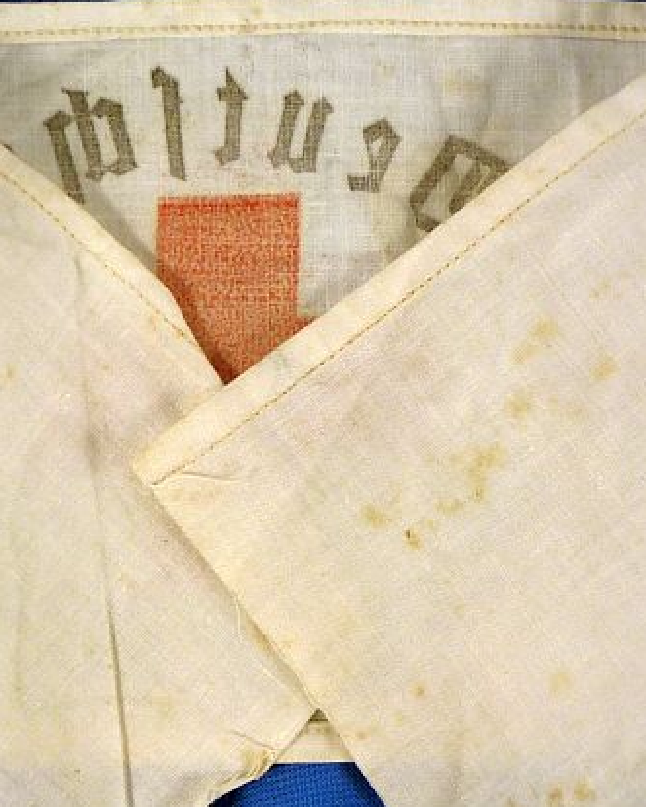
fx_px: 2343
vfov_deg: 19.5
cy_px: 510
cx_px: 277
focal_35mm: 98
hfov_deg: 15.7
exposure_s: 1/80
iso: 100
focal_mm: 9.4
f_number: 4.3
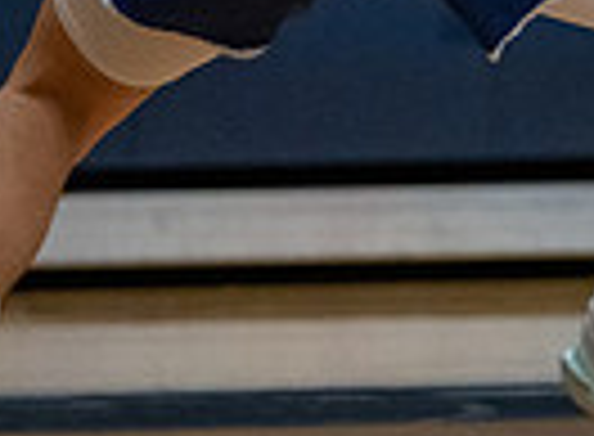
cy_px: -446
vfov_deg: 1.5
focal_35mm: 947
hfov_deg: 2.1
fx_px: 16133
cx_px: 1027
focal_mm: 185
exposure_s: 1/1000
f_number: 2.8
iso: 5000
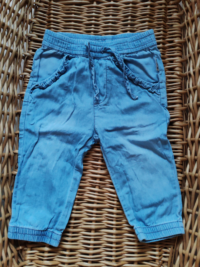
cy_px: 134
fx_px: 208
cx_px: 100
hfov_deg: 51.4
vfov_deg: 65.3
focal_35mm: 27
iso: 3200
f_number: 1.9
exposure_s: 1/33
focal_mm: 6.12
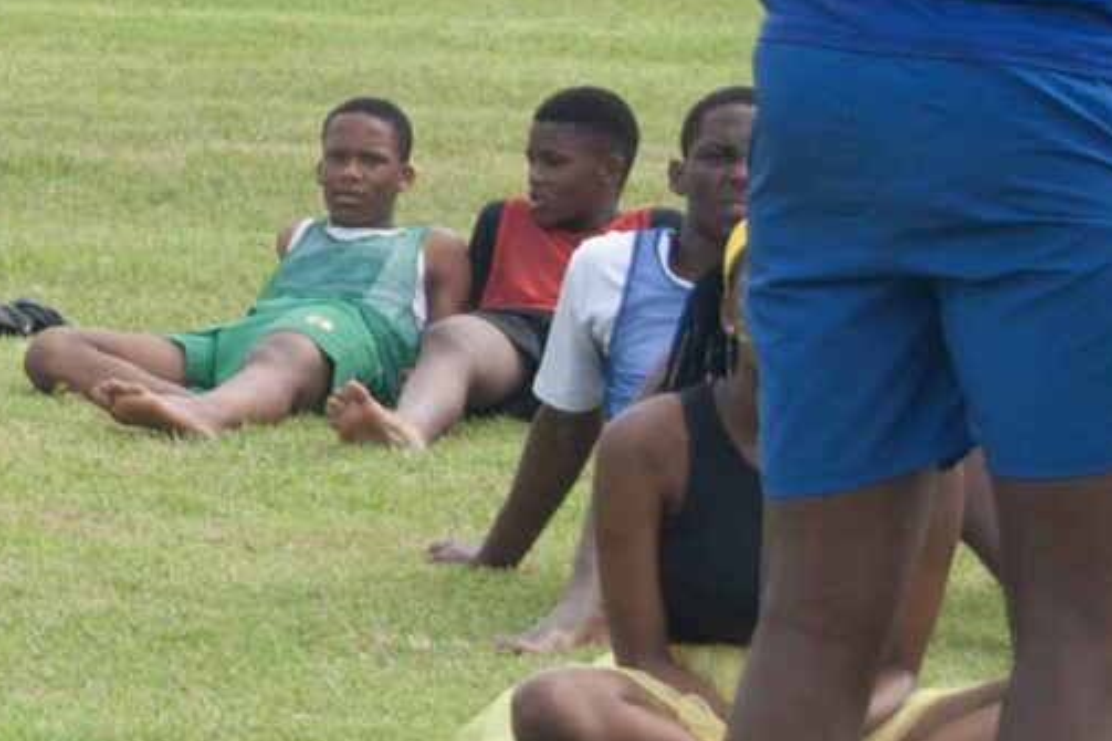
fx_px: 12985
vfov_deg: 3.3
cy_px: -460
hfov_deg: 4.8
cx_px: -911
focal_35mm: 421
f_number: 6.3
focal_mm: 55
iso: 100
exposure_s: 1/160
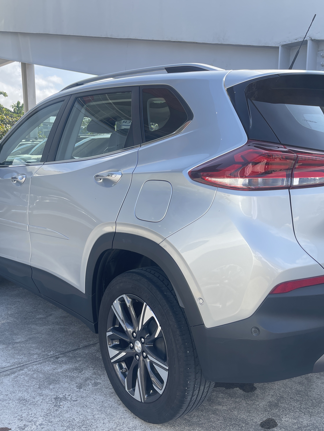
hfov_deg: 41.7
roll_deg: -0.8
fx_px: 424
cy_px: 219
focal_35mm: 34
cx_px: 188
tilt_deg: -8.8
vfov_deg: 54.0
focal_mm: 5.1
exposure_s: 1/901
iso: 32
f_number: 1.6
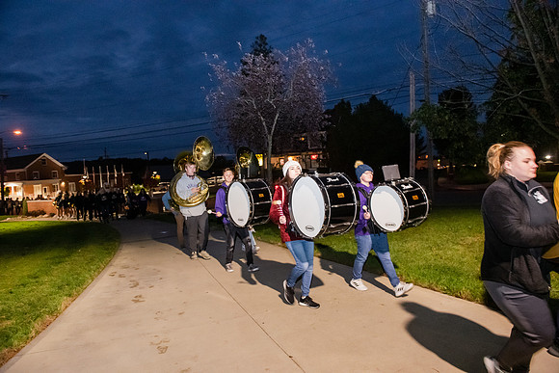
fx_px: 373
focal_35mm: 24
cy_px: 186
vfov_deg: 53.2
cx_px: 280
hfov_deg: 73.7
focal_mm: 24
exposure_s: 1/60
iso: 8000
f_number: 4.5
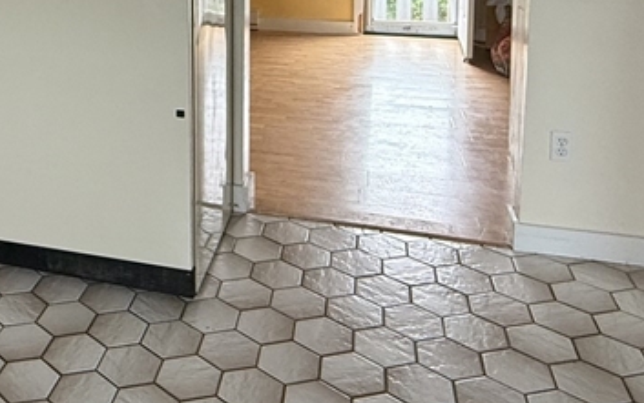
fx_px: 755
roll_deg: +1.2
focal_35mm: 43
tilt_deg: -5.8
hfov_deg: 43.5
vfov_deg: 27.4
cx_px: 108
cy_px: -40
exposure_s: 1/99
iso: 250
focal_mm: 2.22
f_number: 2.2
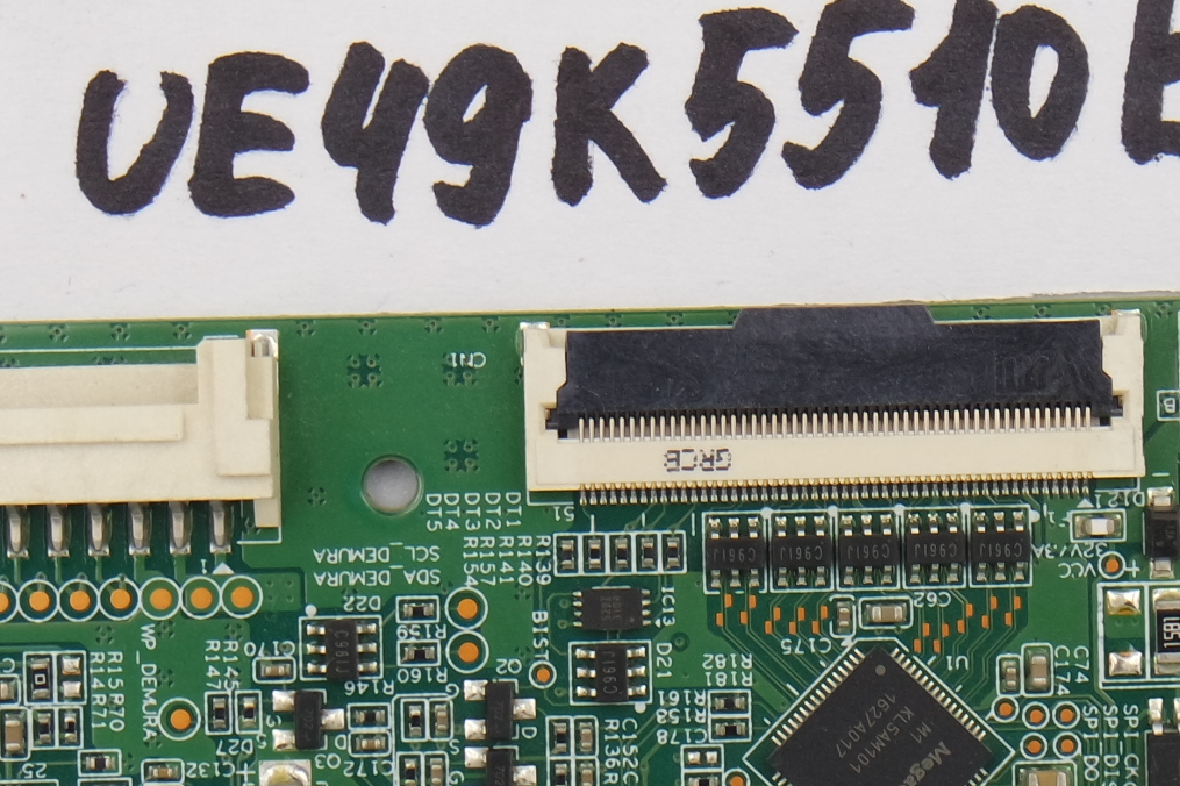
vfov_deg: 10.4
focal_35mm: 132
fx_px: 4325
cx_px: 822
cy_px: 400
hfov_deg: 15.5
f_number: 5
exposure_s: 1/100
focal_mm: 17
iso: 160
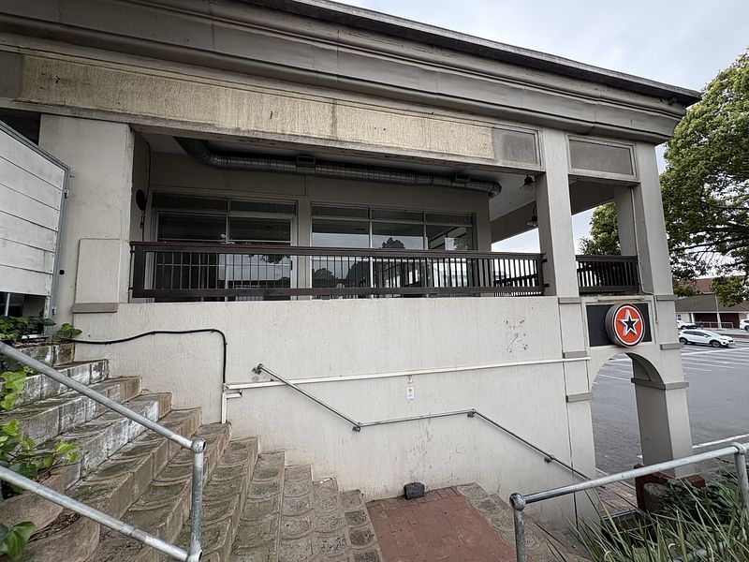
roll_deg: +2.2
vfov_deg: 85.7
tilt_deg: +5.2
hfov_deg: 102.1
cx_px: 374
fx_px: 303
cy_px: 281
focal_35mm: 14
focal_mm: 2.22
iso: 64
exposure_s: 1/849
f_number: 2.2
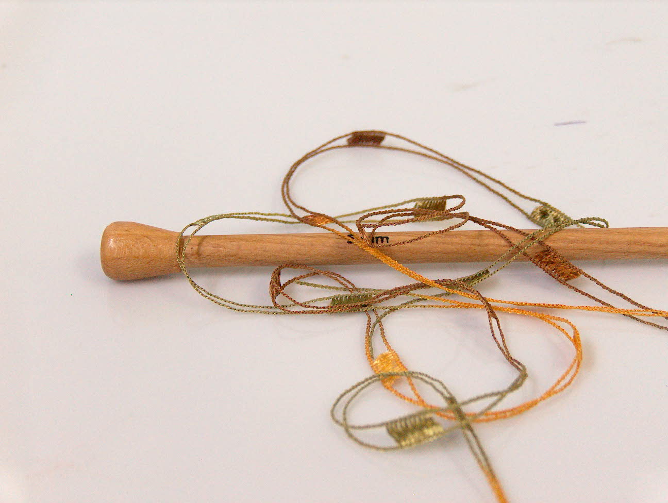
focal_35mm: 61
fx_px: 1179
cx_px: 334
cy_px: 252
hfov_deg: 31.6
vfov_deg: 24.1
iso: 200
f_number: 2.9
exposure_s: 1/64.4
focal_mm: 12.53
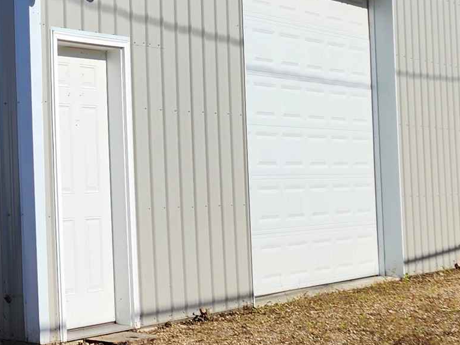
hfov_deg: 19.4
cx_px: -170
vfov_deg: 16.0
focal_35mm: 92
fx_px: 1223
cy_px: 130
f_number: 1.8
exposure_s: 1/1641
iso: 12
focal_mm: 6.4
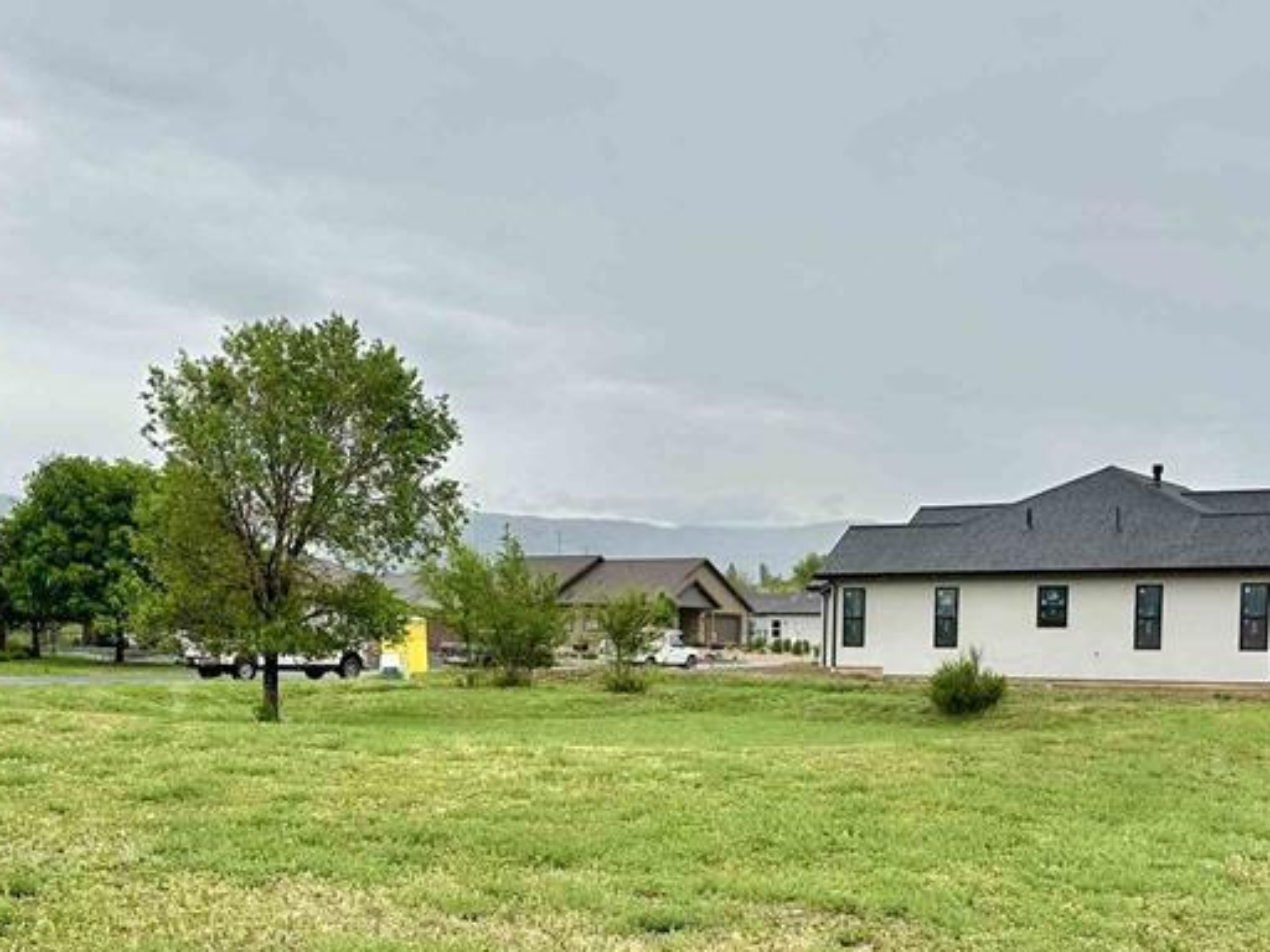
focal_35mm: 48
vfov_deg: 29.7
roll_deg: -1.0
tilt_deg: -3.1
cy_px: 731
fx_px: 1761
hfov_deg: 39.7
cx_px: 645
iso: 80
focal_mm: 6.86
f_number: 1.78
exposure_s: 1/872
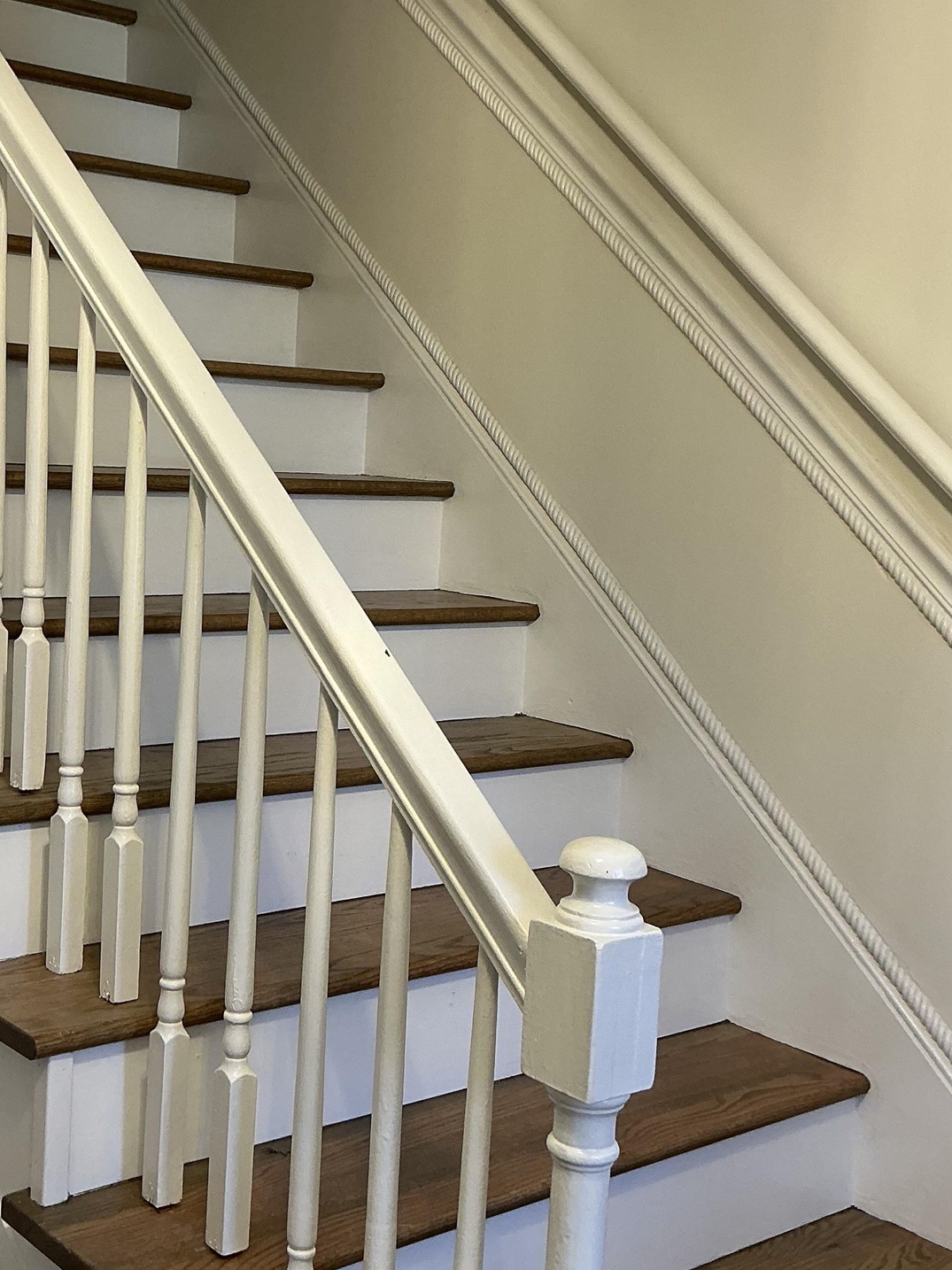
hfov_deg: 32.0
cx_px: 337
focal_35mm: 45
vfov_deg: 42.0
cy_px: 582
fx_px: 1651
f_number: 1.8
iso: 50
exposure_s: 1/60
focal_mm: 3
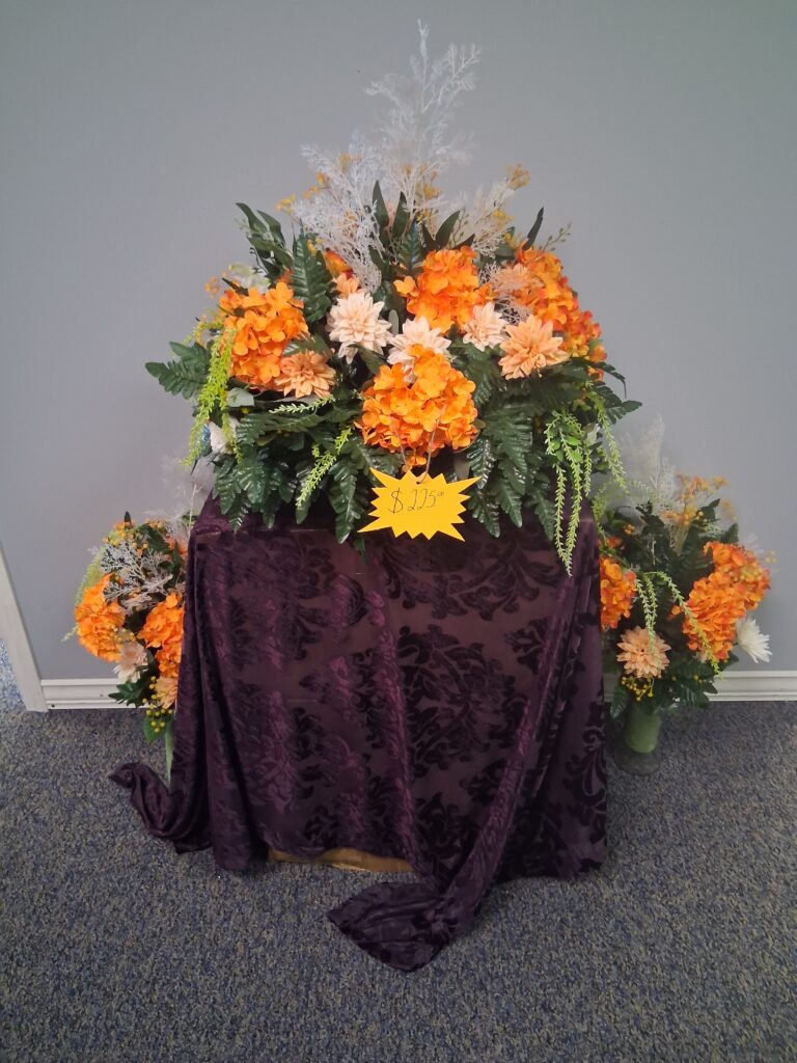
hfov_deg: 53.1
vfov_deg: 67.3
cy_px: 532
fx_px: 798
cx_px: 398
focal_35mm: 26
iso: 500
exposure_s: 1/24
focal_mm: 3.98
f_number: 1.8
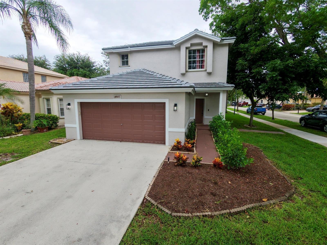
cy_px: 122
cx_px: 164
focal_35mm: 16
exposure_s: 1/320
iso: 100
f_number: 2.2
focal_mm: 3.05
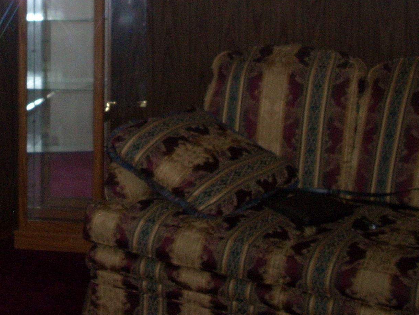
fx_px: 944
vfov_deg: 18.5
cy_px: 12
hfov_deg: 24.4
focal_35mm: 78
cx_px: 54
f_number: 2.8
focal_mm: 6.2
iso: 200
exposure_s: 1/60
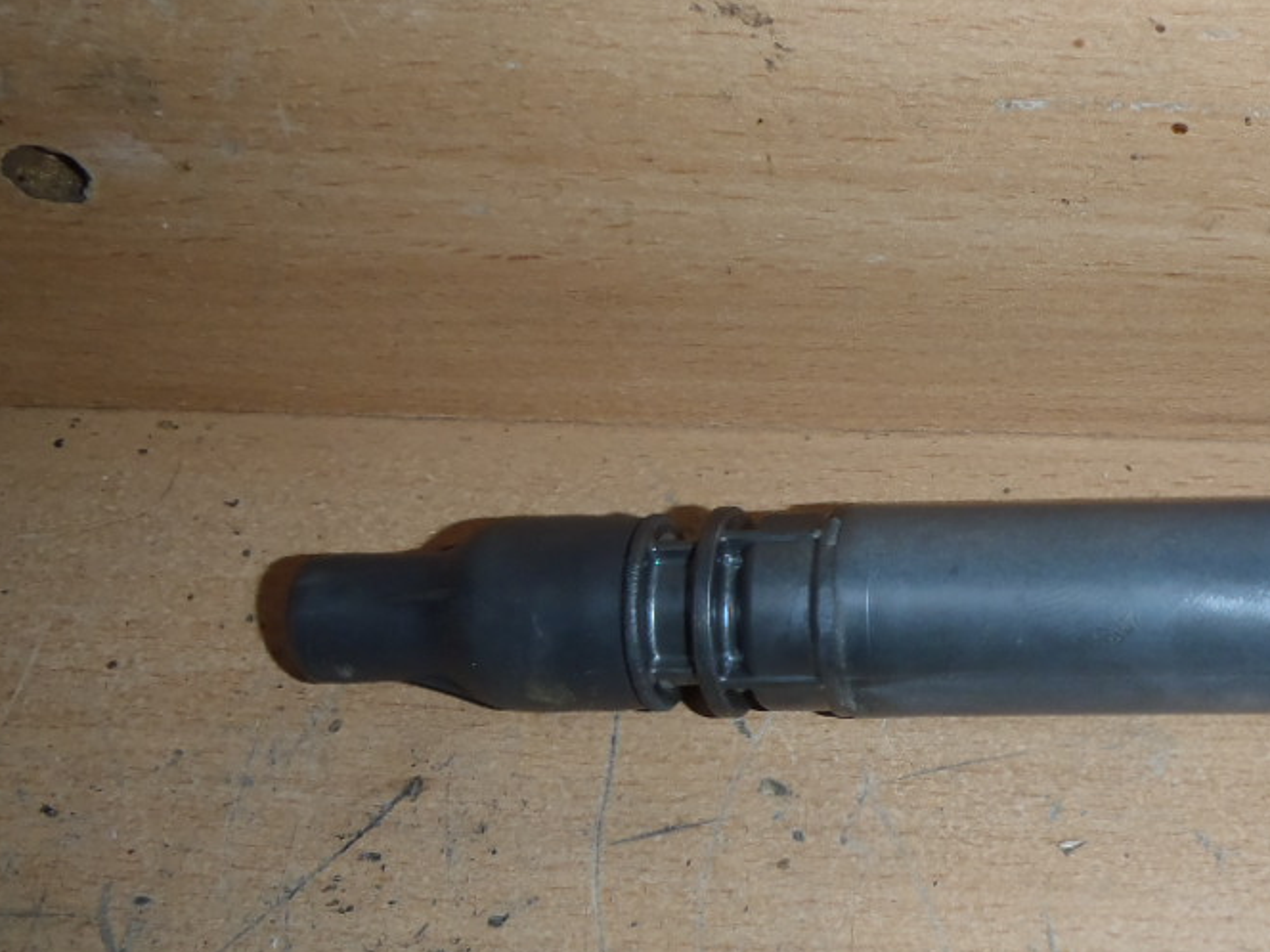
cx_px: 1172
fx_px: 1981
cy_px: 627
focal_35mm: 54
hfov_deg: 33.4
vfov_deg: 26.9
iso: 100
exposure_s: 1/30
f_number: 3.9
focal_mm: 5
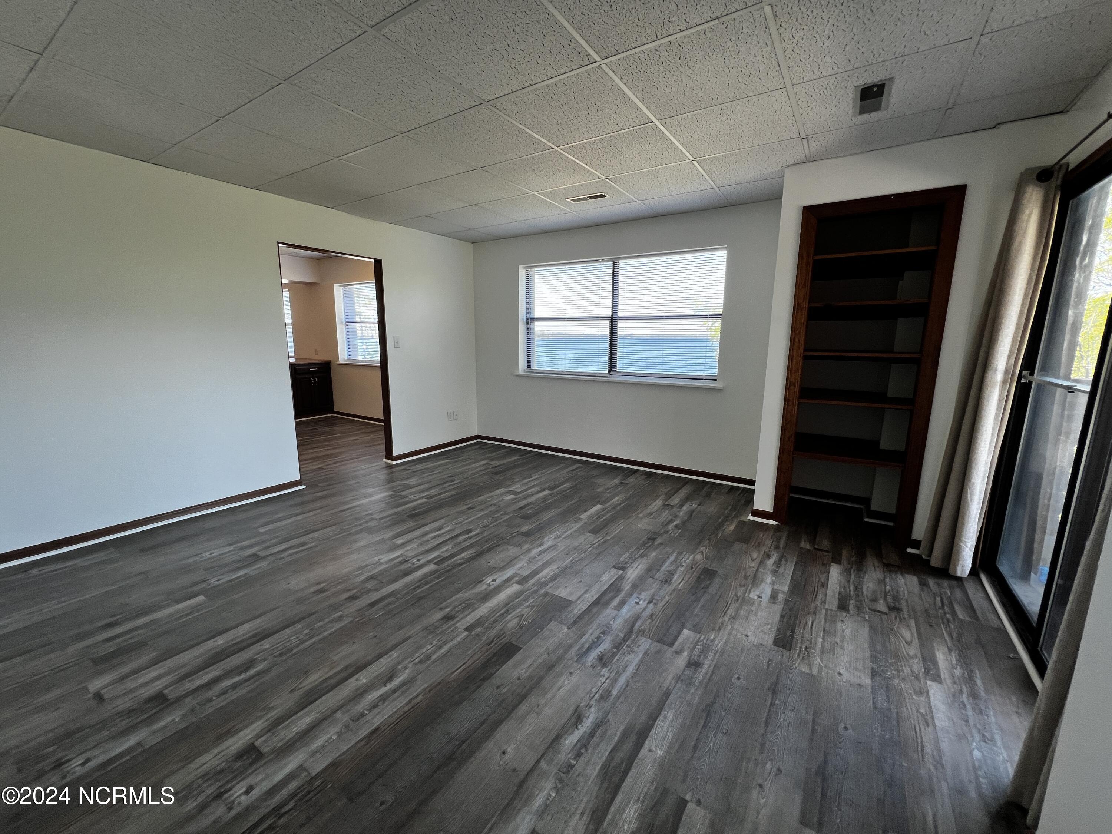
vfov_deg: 89.9
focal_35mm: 13
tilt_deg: -10.2
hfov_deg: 106.2
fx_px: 418
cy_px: 417
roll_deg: -0.5
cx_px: 556
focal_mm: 1.57
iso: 50
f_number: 1.8
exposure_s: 1/99
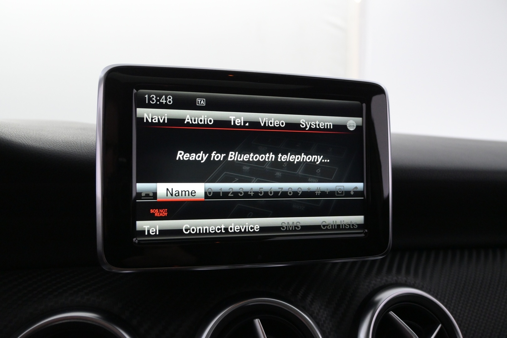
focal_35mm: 34
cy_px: 169
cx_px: 254
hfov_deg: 56.1
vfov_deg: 39.1
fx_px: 475
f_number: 5
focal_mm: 22.5
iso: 2500
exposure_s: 1/100
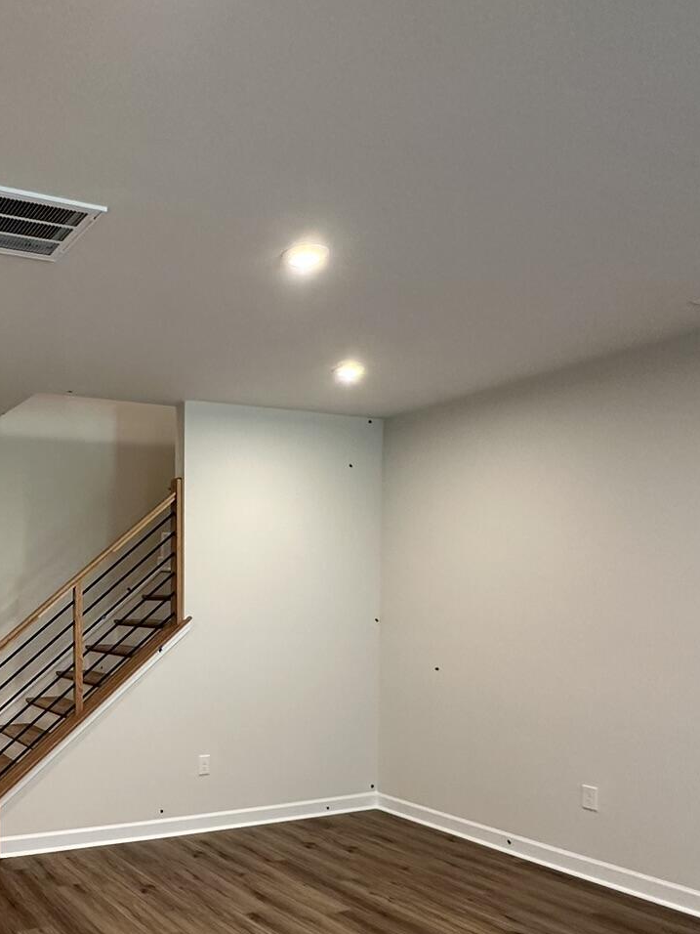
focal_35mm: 30
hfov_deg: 42.4
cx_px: 54
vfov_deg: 58.6
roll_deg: -0.2
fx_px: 809
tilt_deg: -2.1
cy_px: 624
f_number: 2.2
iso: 320
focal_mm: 2.22
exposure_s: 1/120
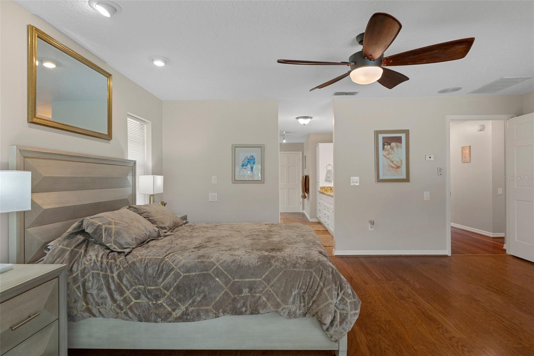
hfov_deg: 85.4
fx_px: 289
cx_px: 267
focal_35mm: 20
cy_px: 178
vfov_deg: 63.2
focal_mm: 13
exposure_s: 1/4
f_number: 8
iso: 250
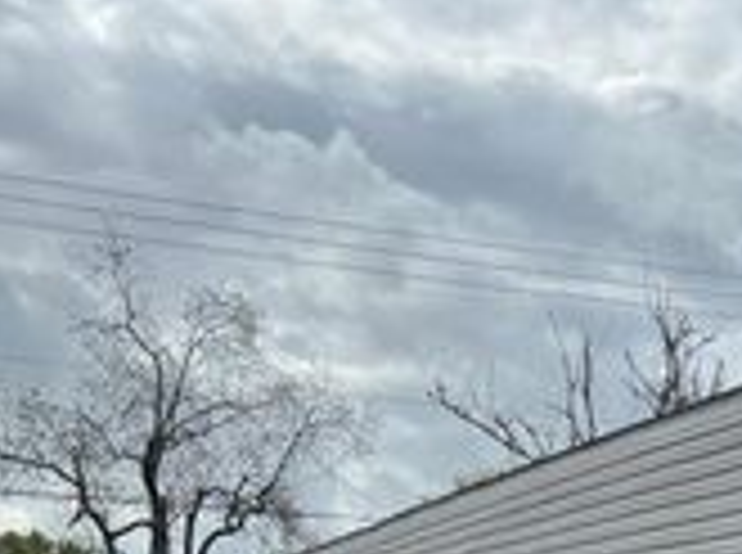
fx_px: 1690
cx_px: 827
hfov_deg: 23.2
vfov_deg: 17.9
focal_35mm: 79
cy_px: 615
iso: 50
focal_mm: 5.7
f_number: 1.5
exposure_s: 1/6211
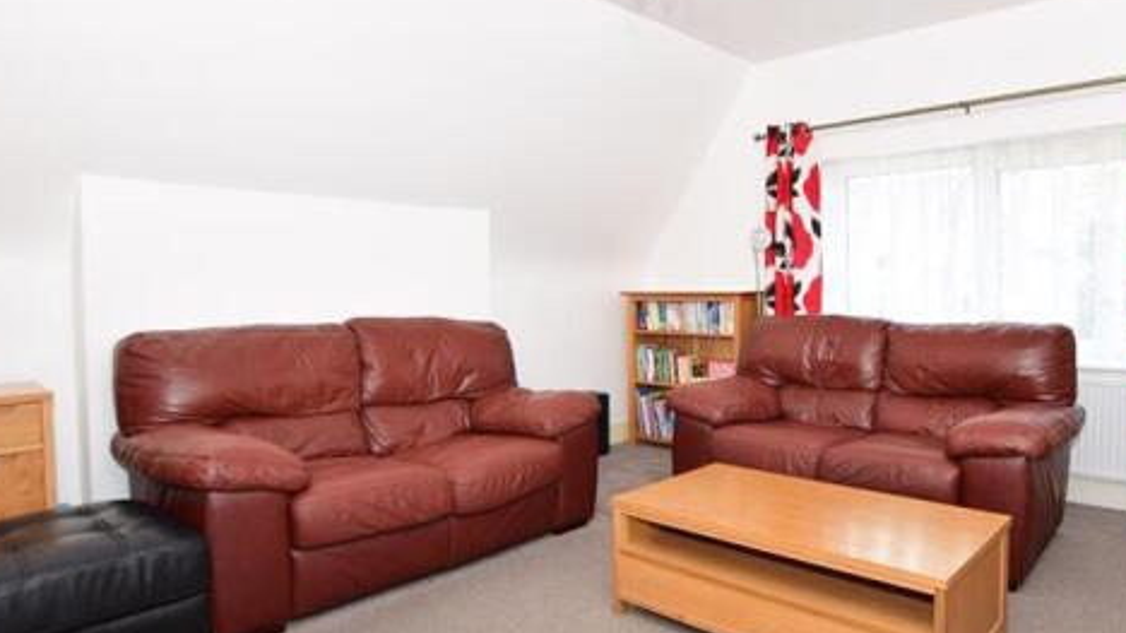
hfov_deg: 80.2
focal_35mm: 22
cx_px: 678
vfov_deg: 51.4
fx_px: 657
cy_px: 297
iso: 200
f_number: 5
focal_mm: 10
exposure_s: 1/100
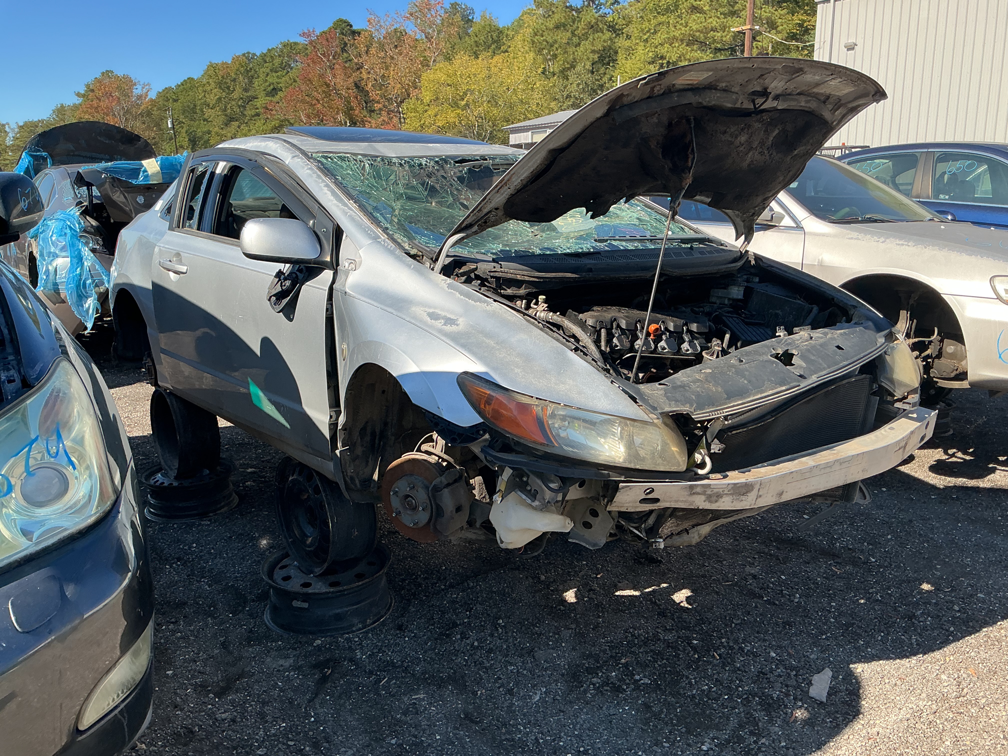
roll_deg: +0.6
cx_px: 504
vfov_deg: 48.2
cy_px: 378
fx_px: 844
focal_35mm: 29
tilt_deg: -12.1
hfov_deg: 61.7
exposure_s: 1/700
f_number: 1.8
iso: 25
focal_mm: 3
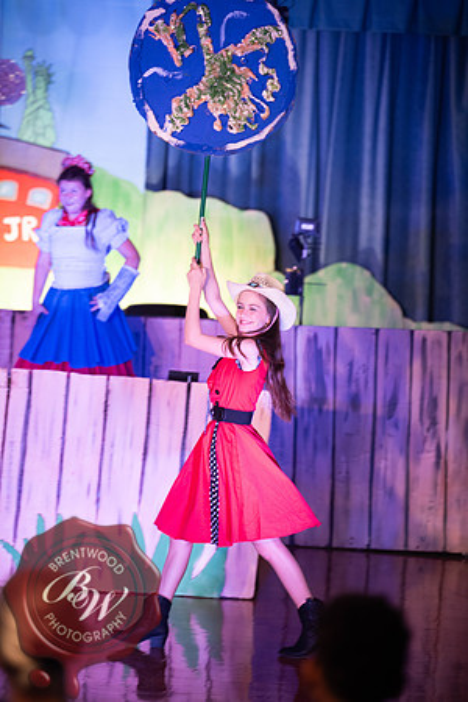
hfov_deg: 8.9
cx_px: 234
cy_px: 351
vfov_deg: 13.2
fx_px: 3022
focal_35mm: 155
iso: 1100
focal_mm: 155
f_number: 2.8
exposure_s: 1/160
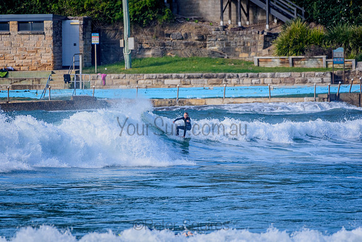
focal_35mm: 750
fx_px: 7543
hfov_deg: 2.7
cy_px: 121
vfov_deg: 1.8
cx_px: 181
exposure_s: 1/2000
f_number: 5.6
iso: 500
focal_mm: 500
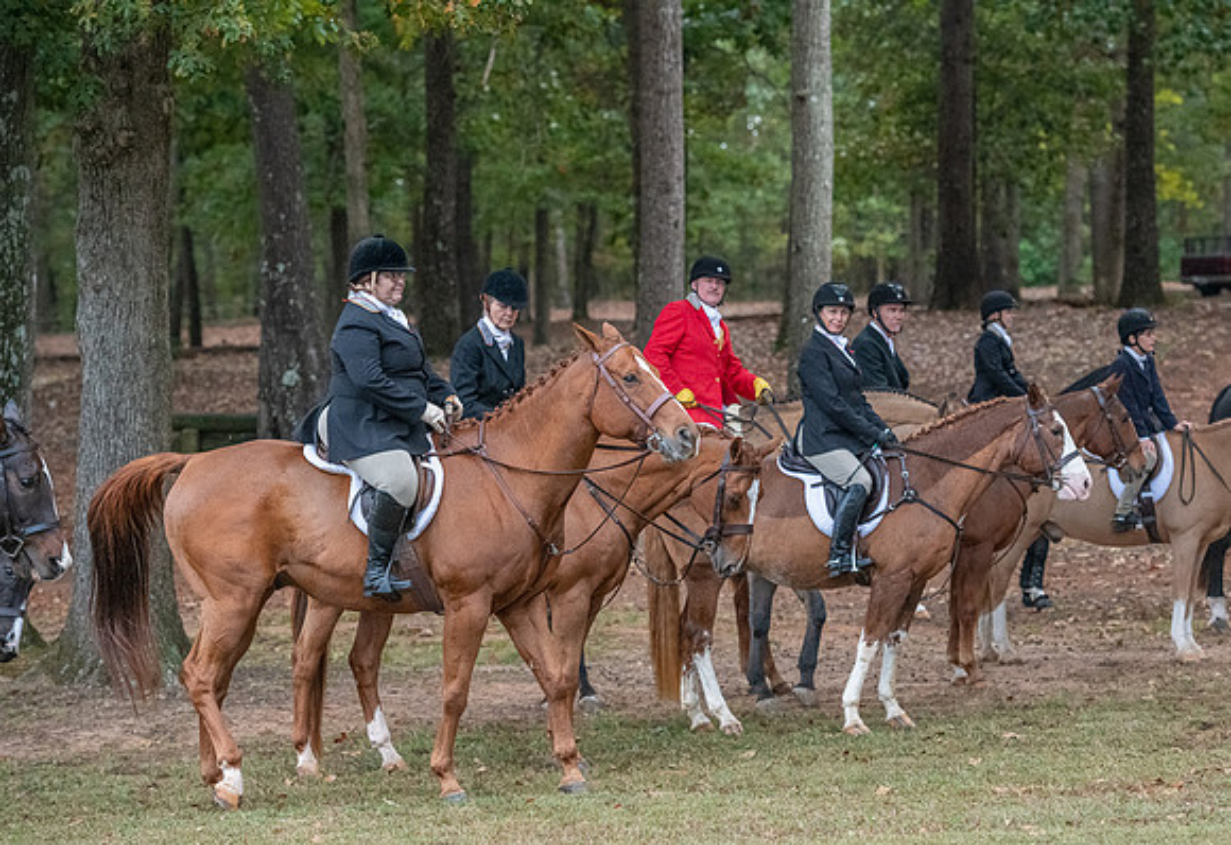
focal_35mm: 136
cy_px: 461
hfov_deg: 15.0
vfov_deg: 10.3
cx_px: 686
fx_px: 4689
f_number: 4
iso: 4500
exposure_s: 1/400
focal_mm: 122
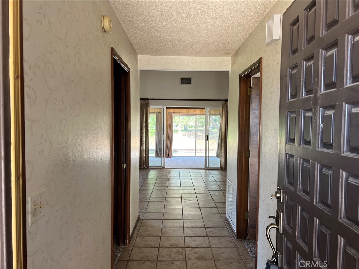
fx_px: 270
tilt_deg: -3.5
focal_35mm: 26
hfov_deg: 67.3
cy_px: 134
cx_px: 180
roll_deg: -0.8
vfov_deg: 53.1
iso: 80
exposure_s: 1/121
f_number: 1.5
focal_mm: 5.7
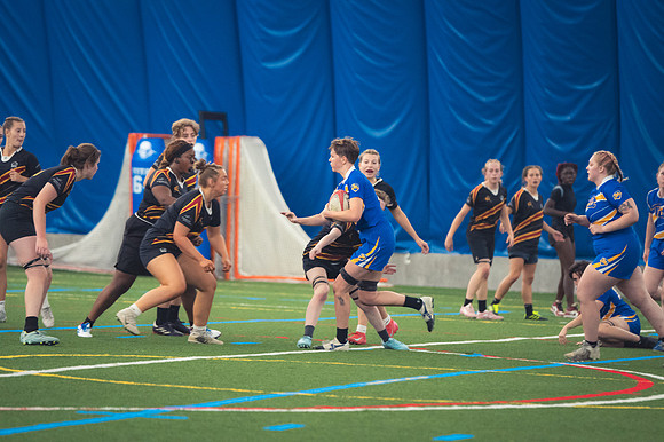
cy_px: 221
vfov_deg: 4.6
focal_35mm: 300
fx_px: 5530
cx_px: 332
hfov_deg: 6.9
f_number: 2.8
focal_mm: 200
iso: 3600
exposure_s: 1/320
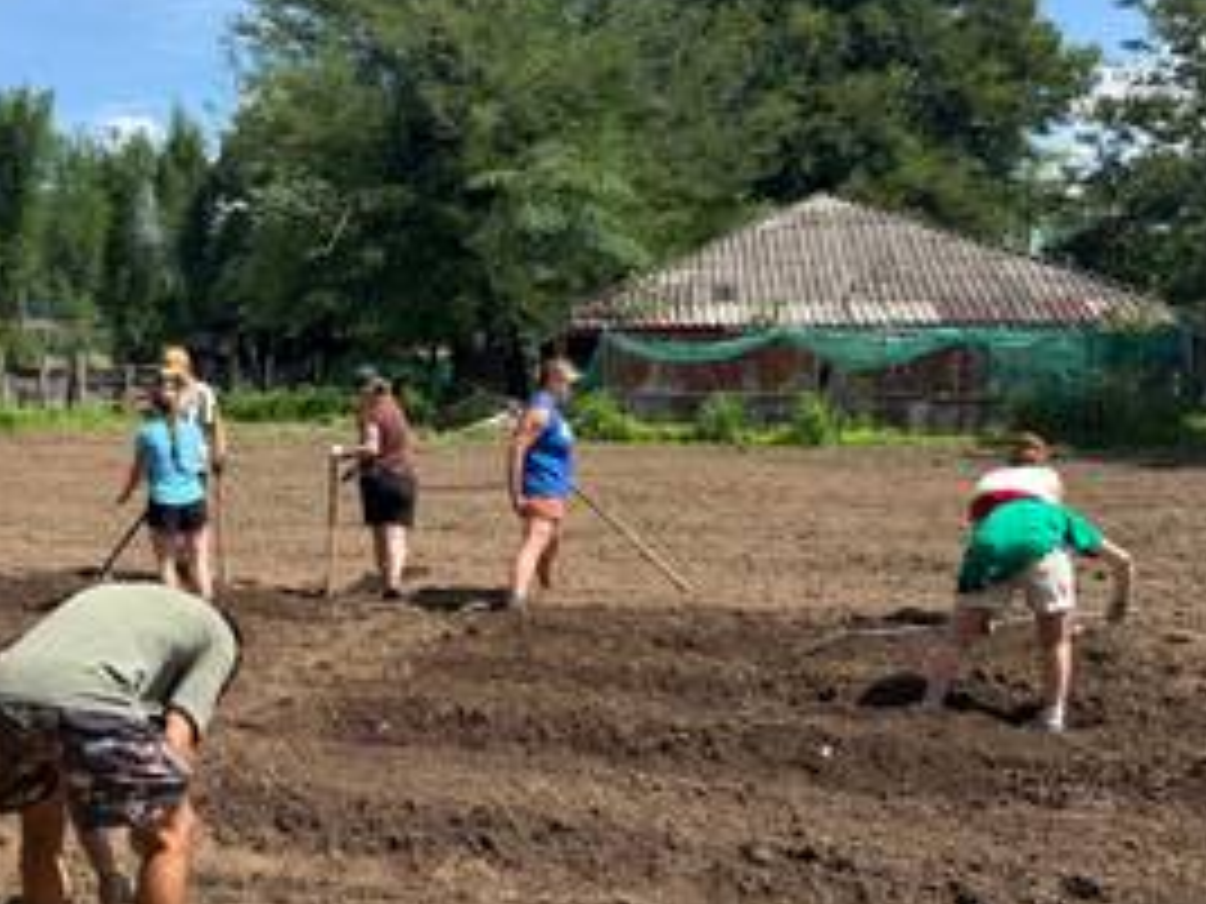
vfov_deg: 33.6
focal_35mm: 43
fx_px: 1498
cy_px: 463
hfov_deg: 43.1
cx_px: 382
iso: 80
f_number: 1.78
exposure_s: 1/3021
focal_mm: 6.76
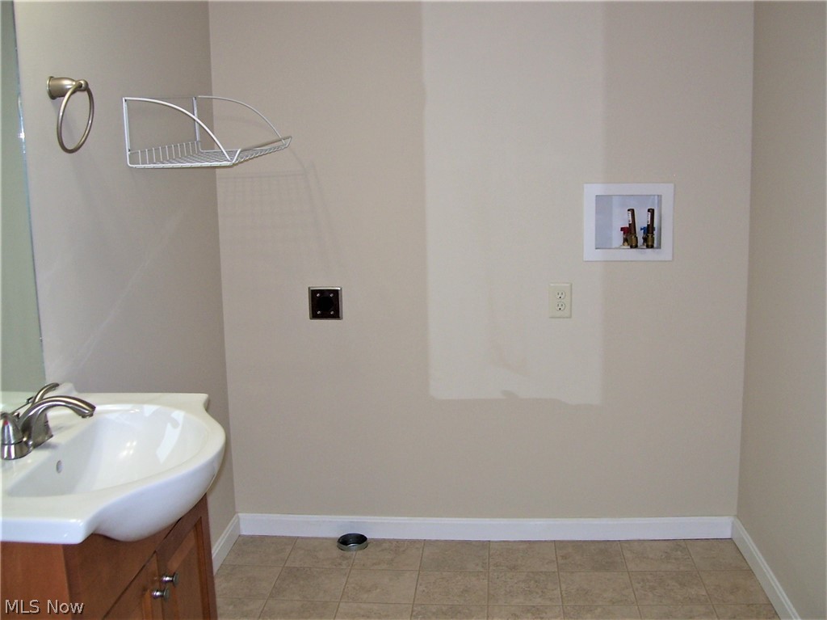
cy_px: 310
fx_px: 860
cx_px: 414
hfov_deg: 51.4
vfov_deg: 39.6
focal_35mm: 36
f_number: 2.7
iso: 80
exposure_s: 1/60
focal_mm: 6
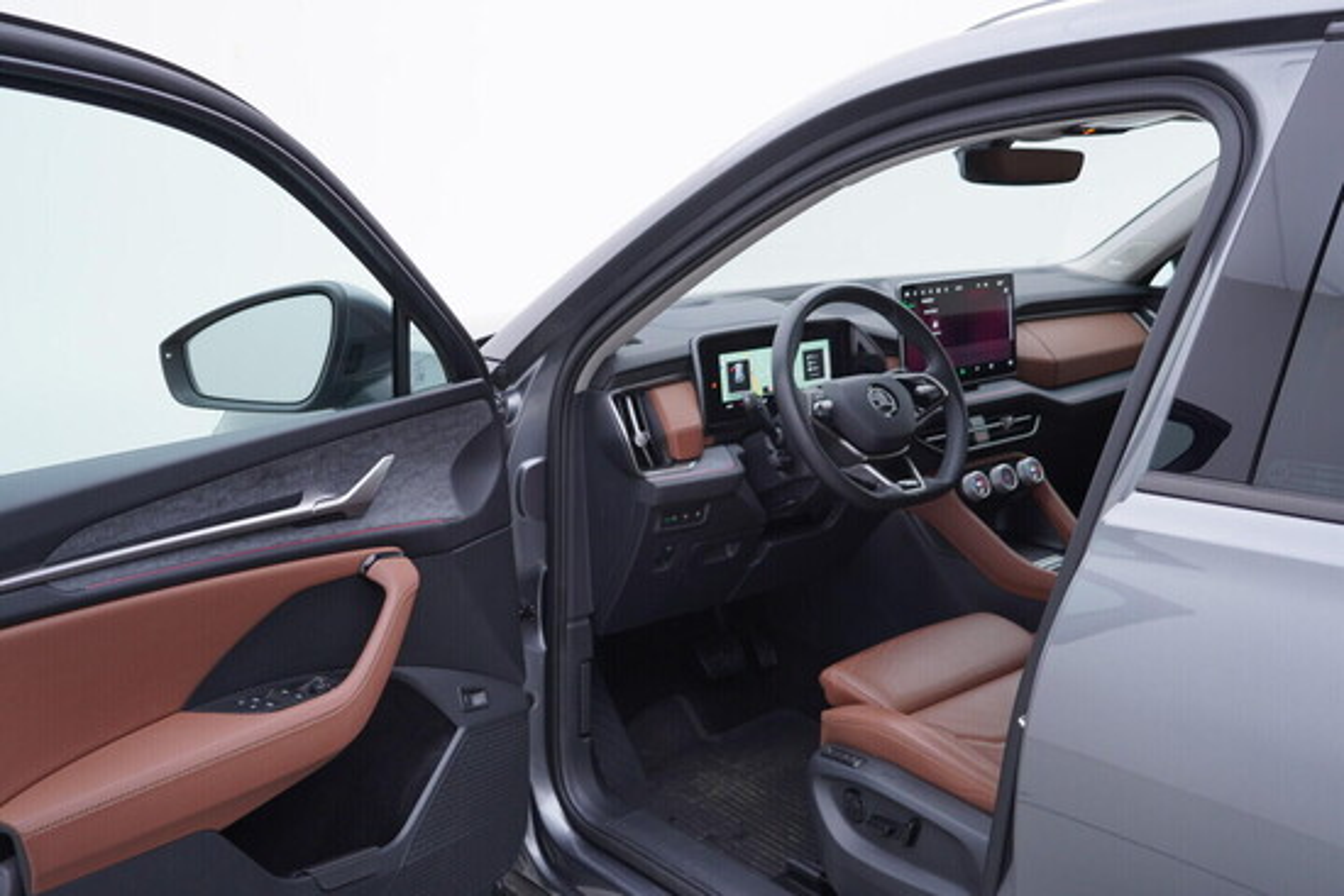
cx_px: 672
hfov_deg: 53.1
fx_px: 1344
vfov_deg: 36.9
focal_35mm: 36
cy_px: 448
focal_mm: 24
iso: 125
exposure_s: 1/50
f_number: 3.2
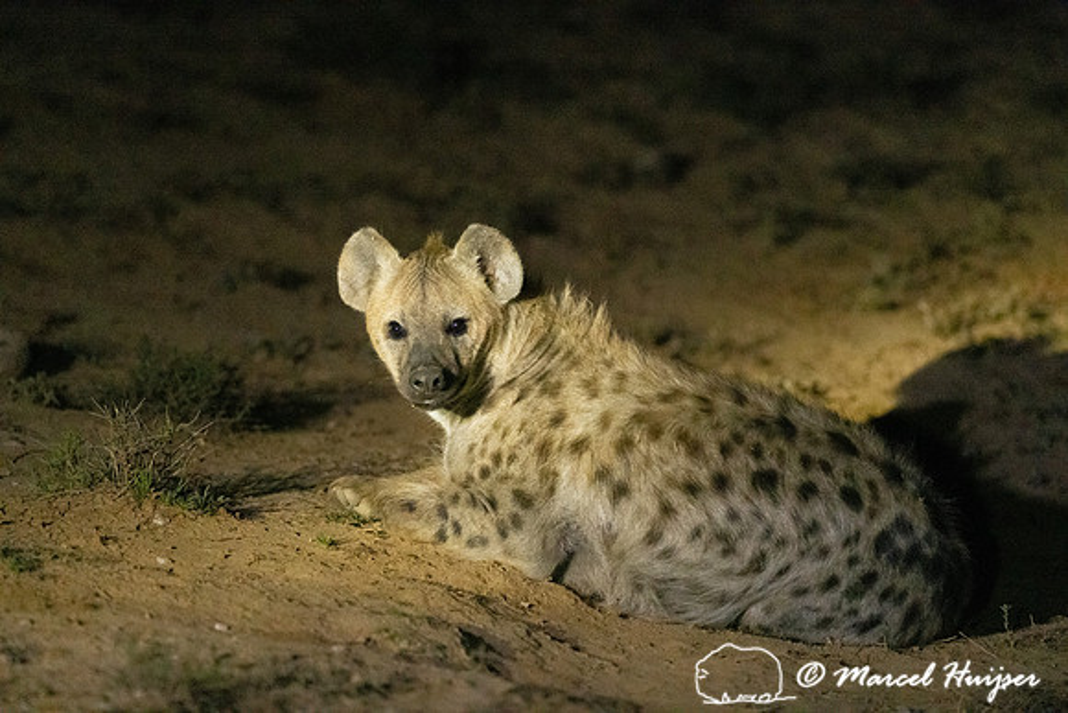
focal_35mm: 300
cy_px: 356
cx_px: 534
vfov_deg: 4.6
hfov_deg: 6.9
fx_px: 8902
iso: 32254
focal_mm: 300
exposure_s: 1/320
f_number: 3.5
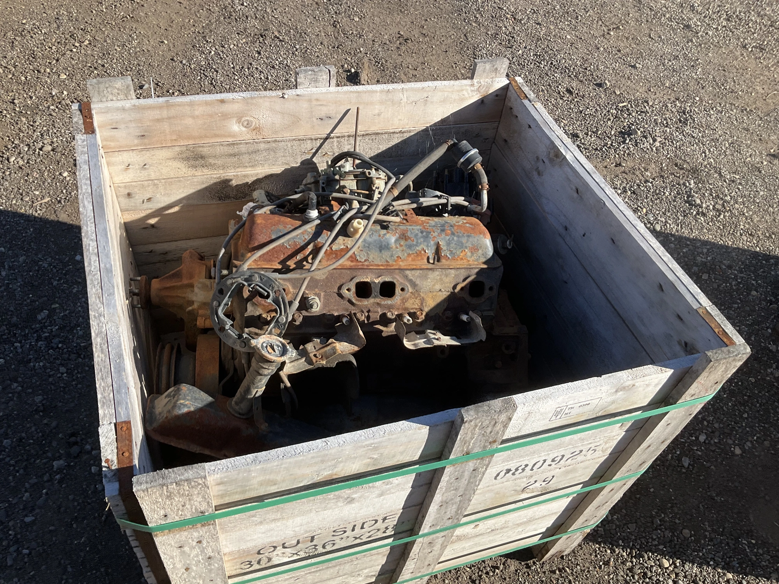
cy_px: 292
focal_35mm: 29
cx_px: 390
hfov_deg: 61.7
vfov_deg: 48.2
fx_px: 653
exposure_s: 1/962
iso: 25
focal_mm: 3
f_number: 1.8
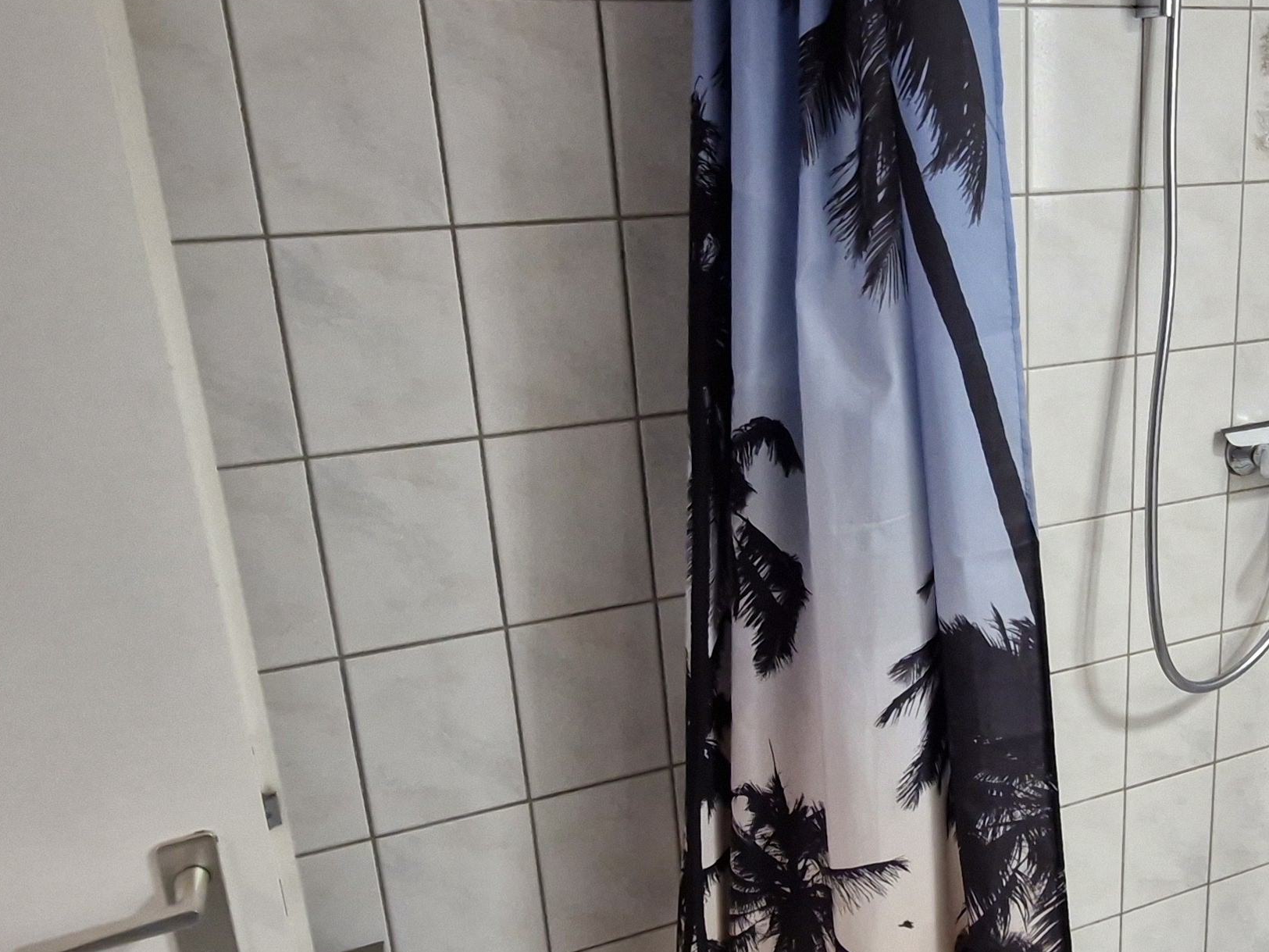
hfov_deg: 54.1
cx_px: 957
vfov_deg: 44.2
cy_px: 479
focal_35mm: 32
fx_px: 1173
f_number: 2.2
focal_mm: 1.74
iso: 400
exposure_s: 1/50
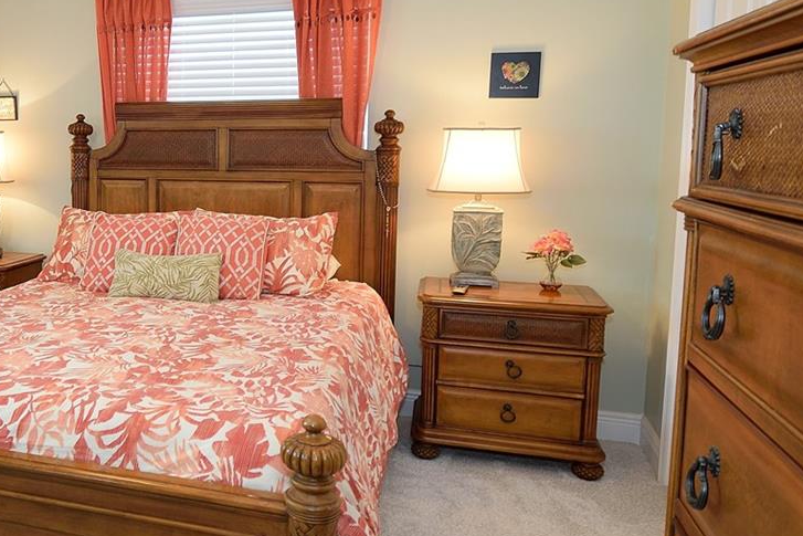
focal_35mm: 33
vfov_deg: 39.9
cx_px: 163
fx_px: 736
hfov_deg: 53.5
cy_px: 239
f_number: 4.5
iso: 100
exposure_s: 1/4
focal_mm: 10
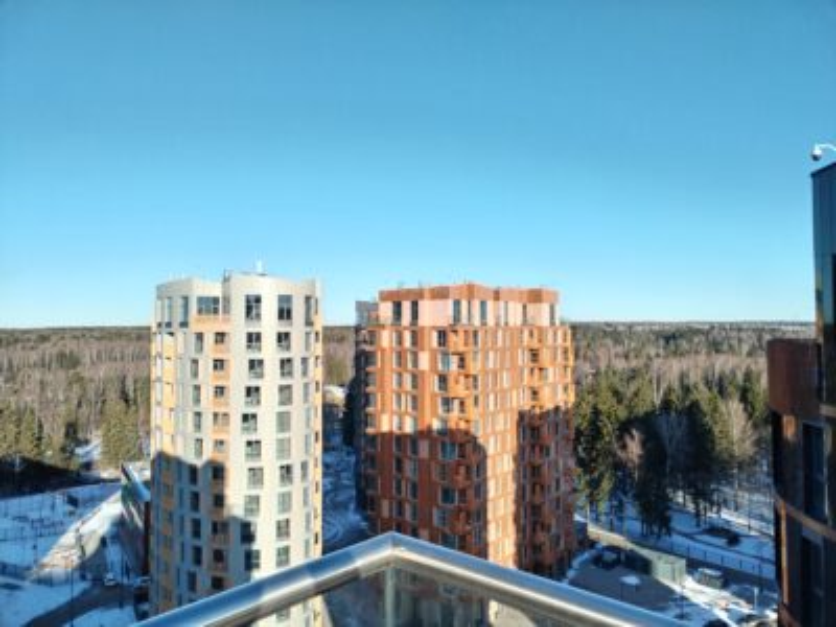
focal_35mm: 26
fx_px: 628
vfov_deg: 53.1
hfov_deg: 67.3
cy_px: 314
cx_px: 418
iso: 100
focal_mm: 4.75
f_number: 1.8
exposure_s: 1/961
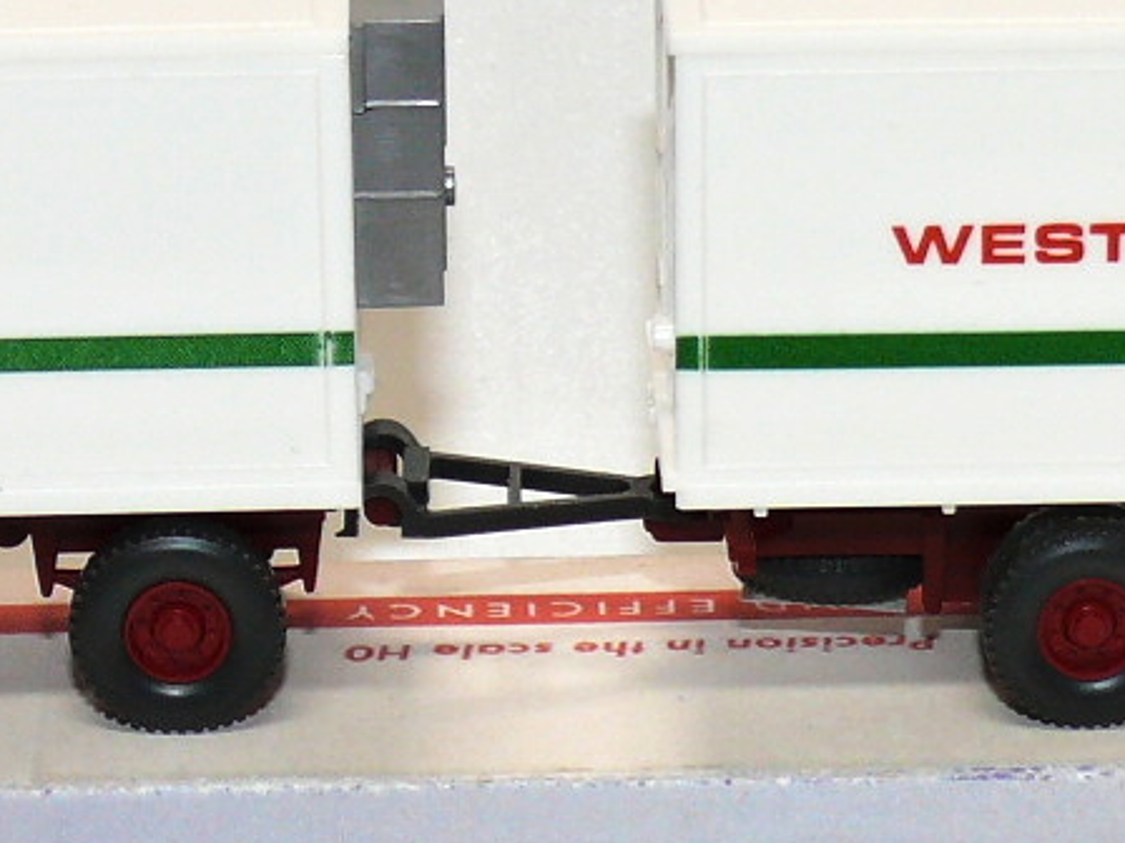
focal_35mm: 182
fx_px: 5915
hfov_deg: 10.9
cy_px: 595
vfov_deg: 8.2
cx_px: 475
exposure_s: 1/30
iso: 100
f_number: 4
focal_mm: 9.3
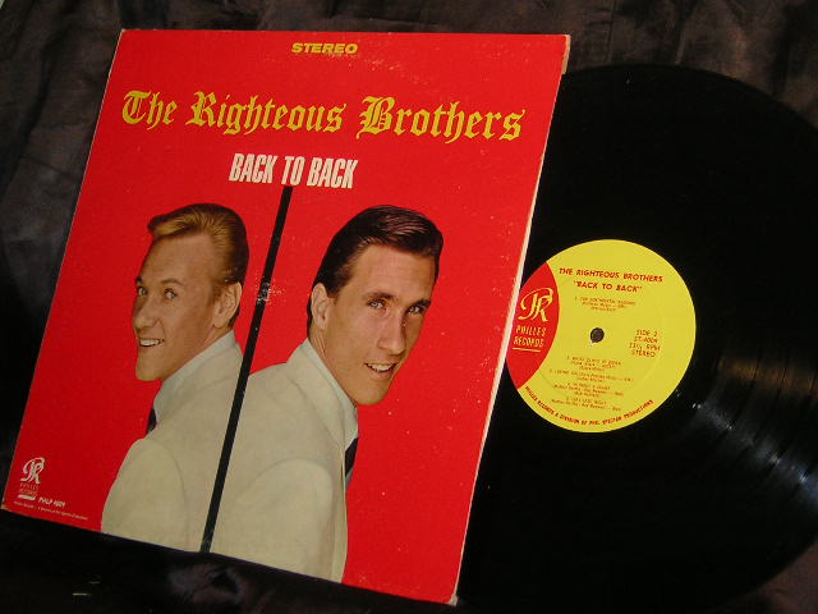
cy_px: 307
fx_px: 1465
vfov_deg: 23.7
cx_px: 409
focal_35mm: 62
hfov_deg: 31.2
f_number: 3.4
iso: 86
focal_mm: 8.1
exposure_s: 1/60.1
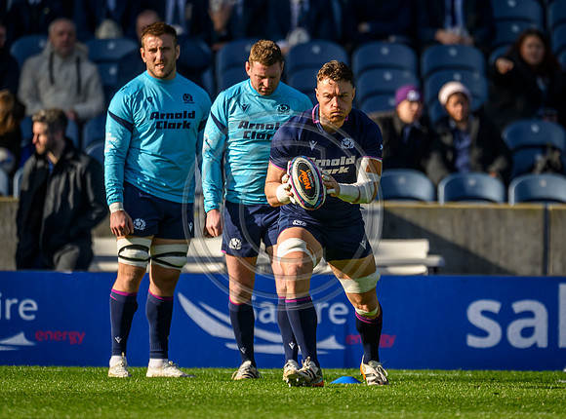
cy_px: 143
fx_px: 14867
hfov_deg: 2.2
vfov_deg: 1.6
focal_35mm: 913
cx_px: 361
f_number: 4
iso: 500
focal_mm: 560
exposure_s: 1/3200
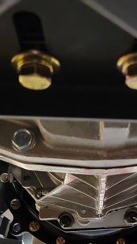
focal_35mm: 60
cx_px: 116
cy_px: 139
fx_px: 388
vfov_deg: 34.8
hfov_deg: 19.8
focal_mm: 5.4
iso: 640
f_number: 1.8
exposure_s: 1/24
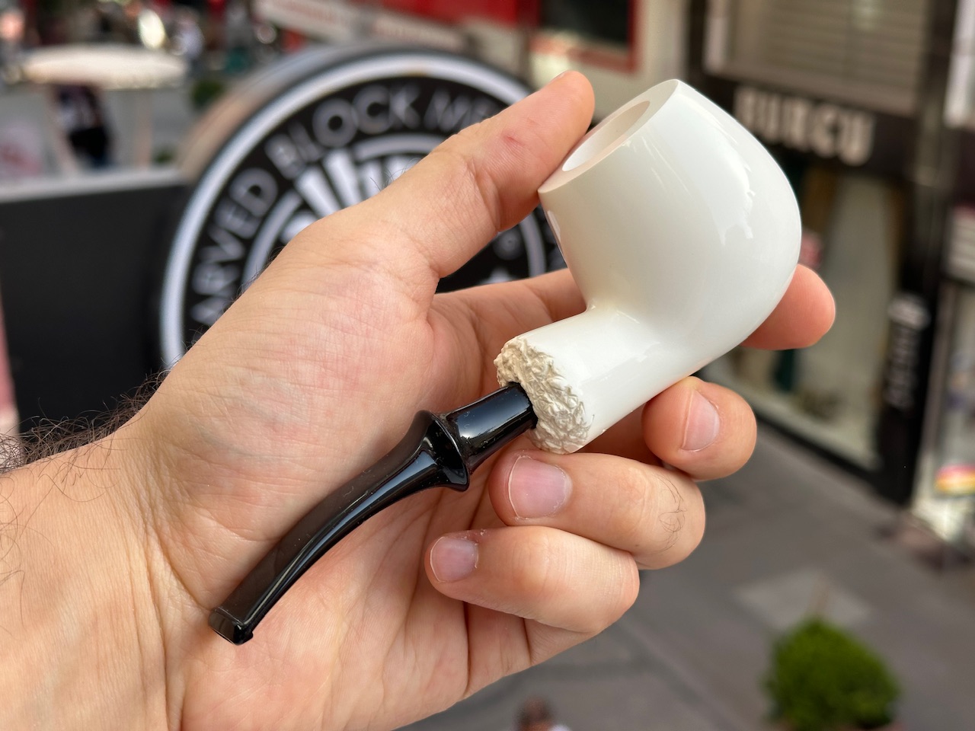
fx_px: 1352
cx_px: 488
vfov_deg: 30.3
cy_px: 366
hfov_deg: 39.7
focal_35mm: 48
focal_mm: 6.86
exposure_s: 1/773
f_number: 1.78
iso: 64
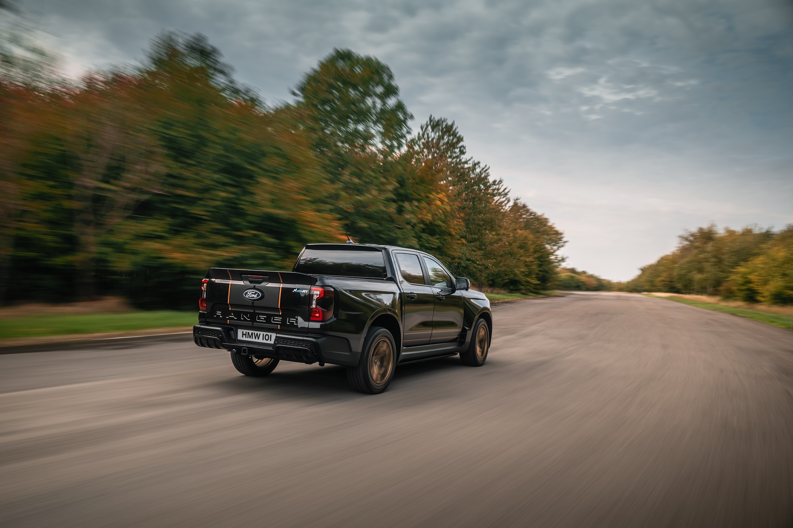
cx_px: 396
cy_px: 264
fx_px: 672
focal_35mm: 30
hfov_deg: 61.1
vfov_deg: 42.9
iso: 50
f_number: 4.5
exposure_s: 1/13
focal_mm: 30.5
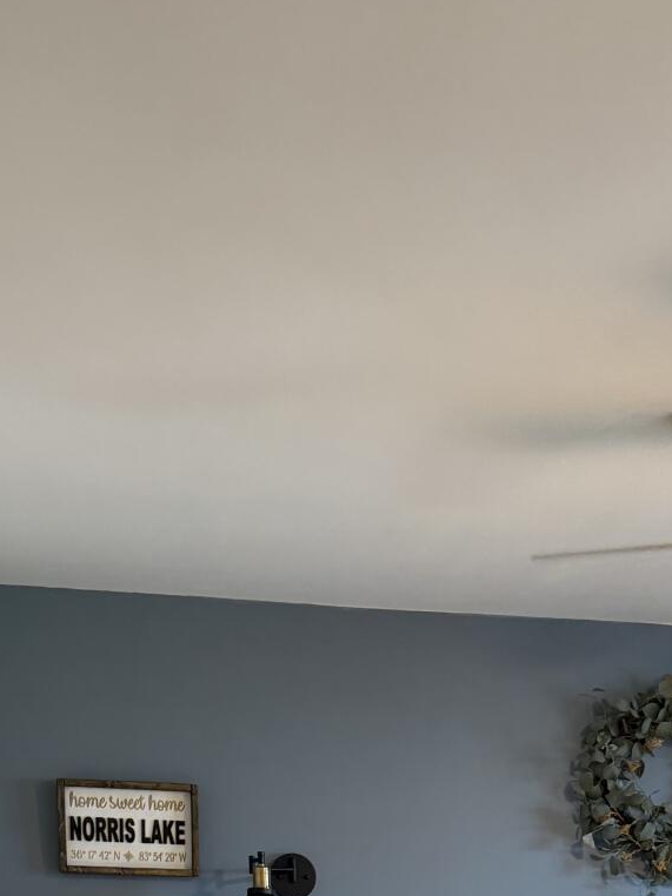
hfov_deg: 23.1
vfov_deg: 26.4
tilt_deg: -7.0
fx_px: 1632
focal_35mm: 63
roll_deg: -0.7
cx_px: 488
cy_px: 1144
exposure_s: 1/60
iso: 250
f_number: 1.78
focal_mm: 6.76
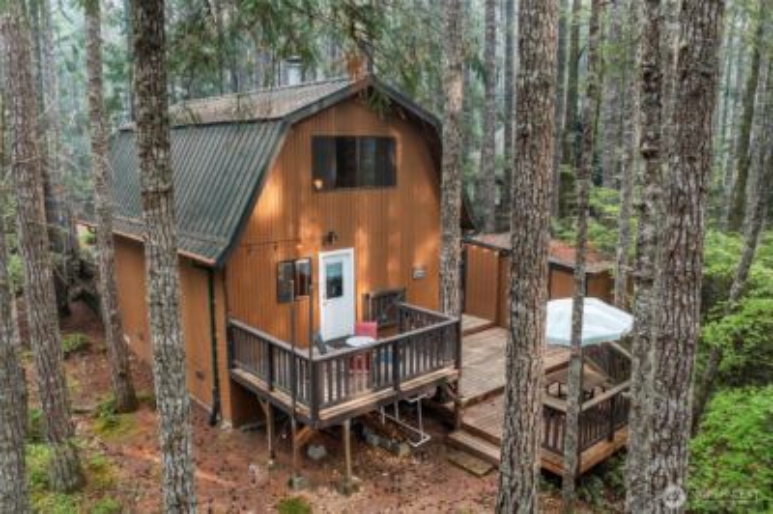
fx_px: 601
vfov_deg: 46.3
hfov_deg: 65.5
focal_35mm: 28
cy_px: 257
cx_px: 386
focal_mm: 10.26
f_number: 2.8
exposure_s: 1/30
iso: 320
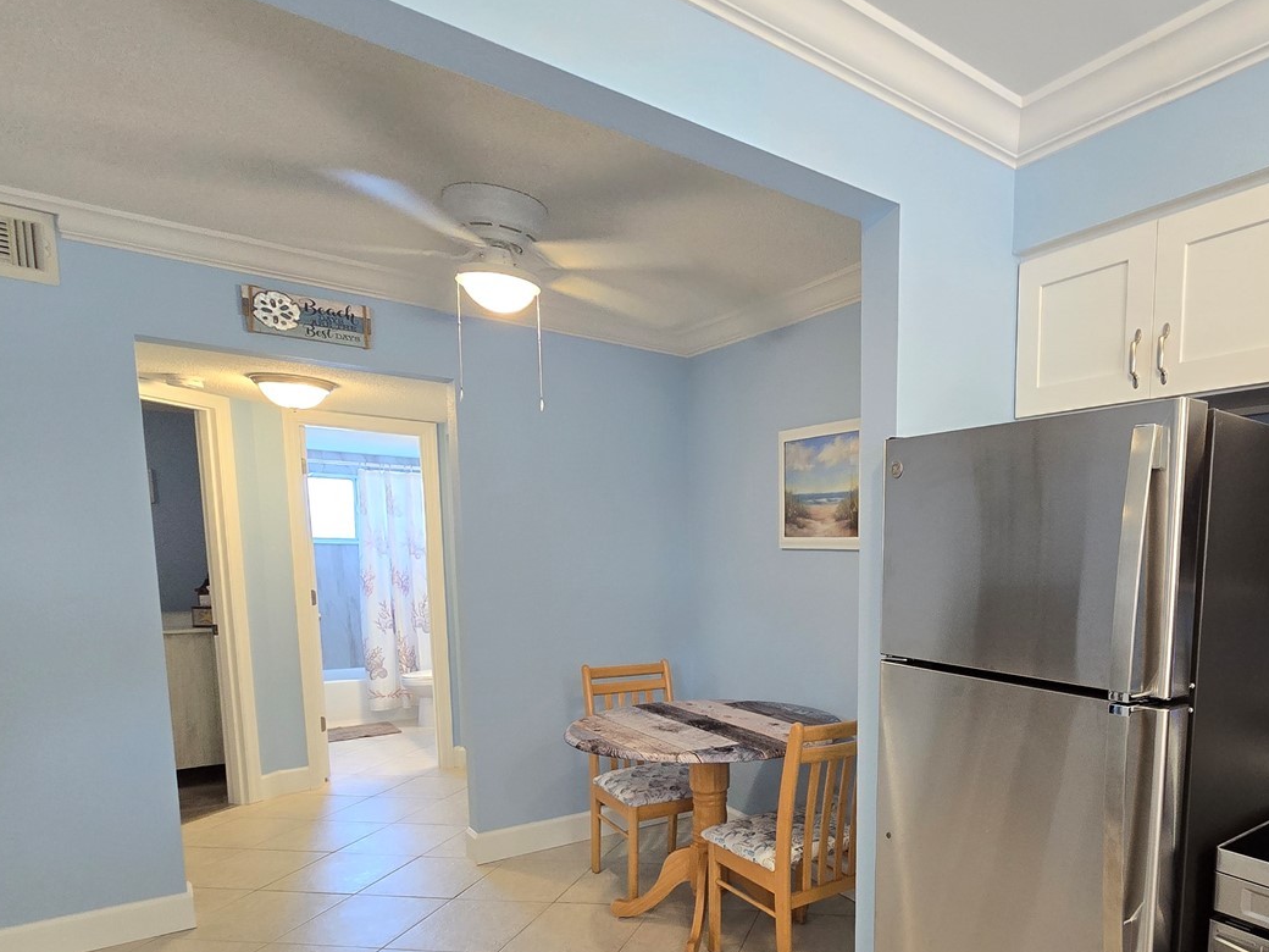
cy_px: 648
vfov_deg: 64.0
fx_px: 733
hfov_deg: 77.5
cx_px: 903
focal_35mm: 20
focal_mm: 2.2
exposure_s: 1/60
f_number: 2.2
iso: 320
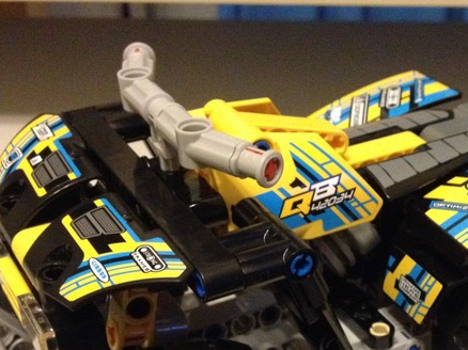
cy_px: 305
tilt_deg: -33.4
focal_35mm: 72
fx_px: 973
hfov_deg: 26.7
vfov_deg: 20.1
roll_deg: -0.4
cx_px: 345
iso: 640
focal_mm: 4.28
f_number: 2.4
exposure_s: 1/15
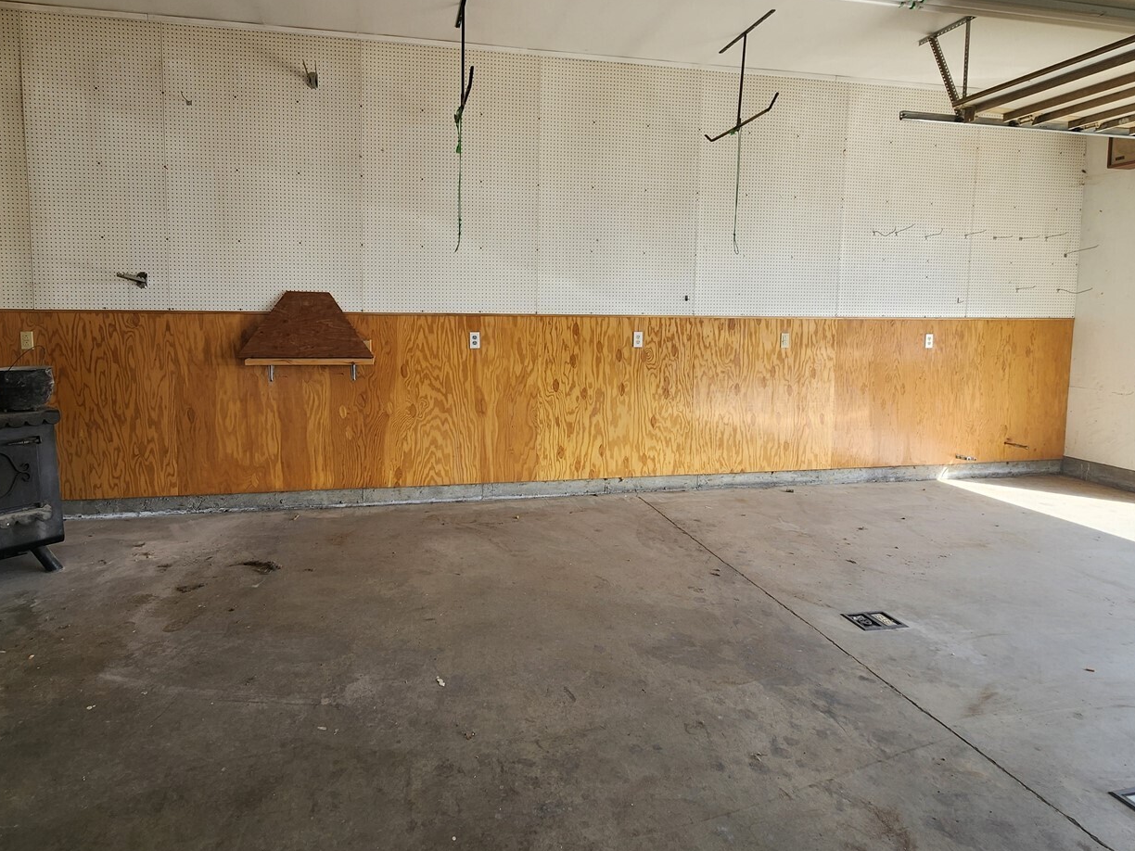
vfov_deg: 74.3
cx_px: 511
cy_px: 365
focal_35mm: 17
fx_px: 557
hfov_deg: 90.7
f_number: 2.2
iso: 50
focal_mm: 2.2
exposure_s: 1/163
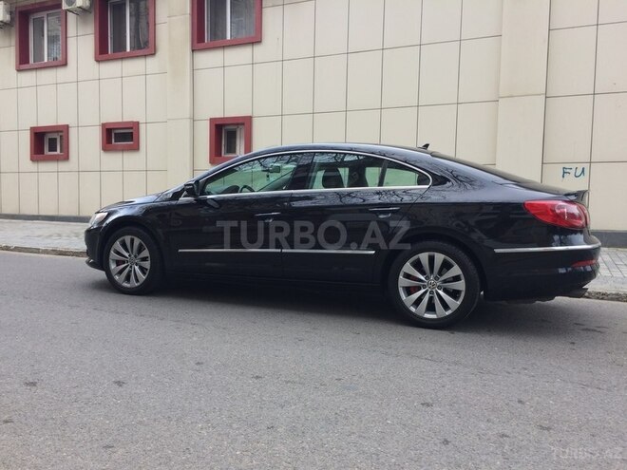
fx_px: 525
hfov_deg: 61.7
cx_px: 314
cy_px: 235
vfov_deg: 48.2
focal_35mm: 29
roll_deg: -0.8
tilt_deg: -5.0
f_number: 2.2
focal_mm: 4.15
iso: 32
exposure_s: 1/246
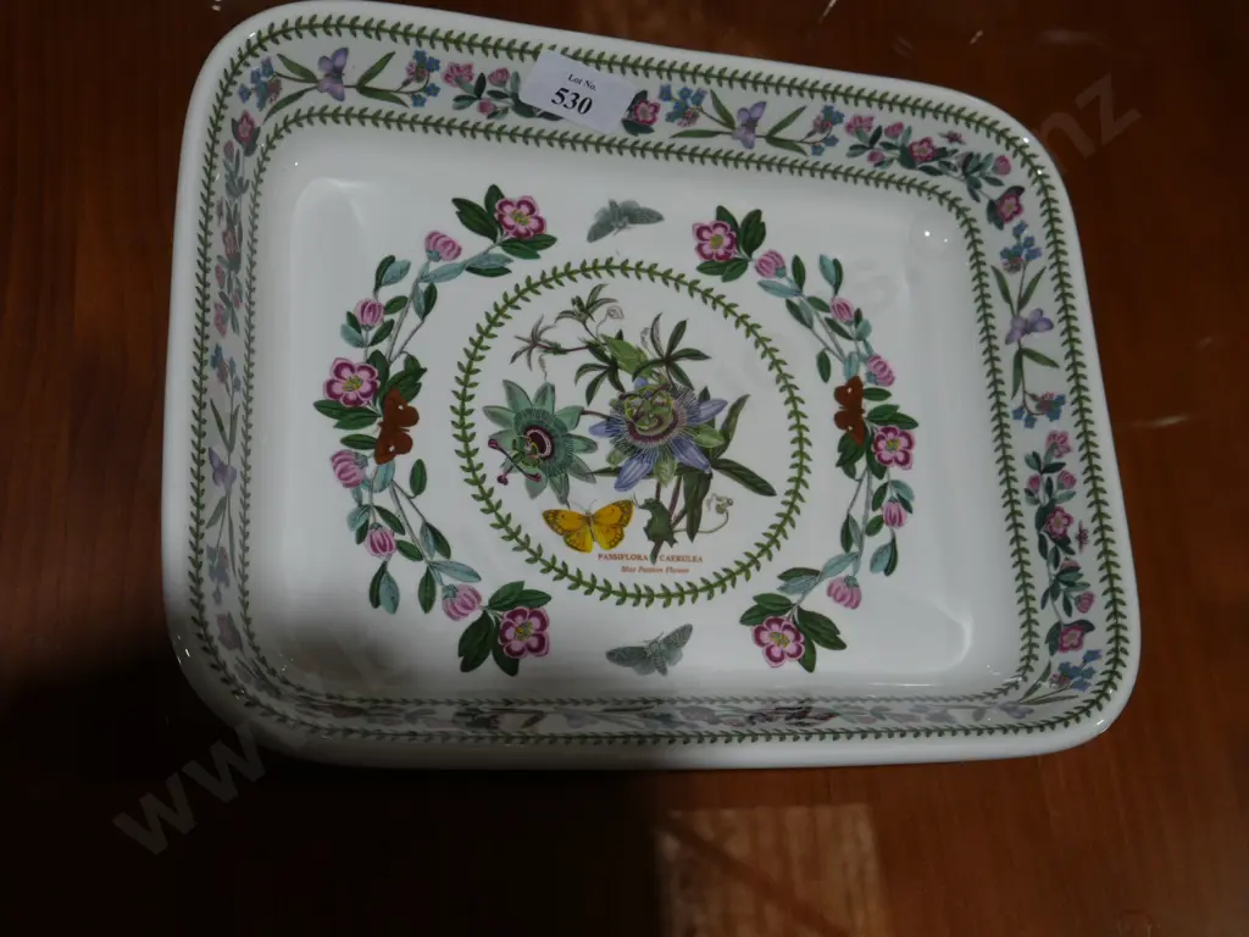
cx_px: 624
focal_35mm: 40
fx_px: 1443
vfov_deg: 36.0
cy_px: 468
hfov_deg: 46.8
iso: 200
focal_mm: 20
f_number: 5.6
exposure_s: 1/100
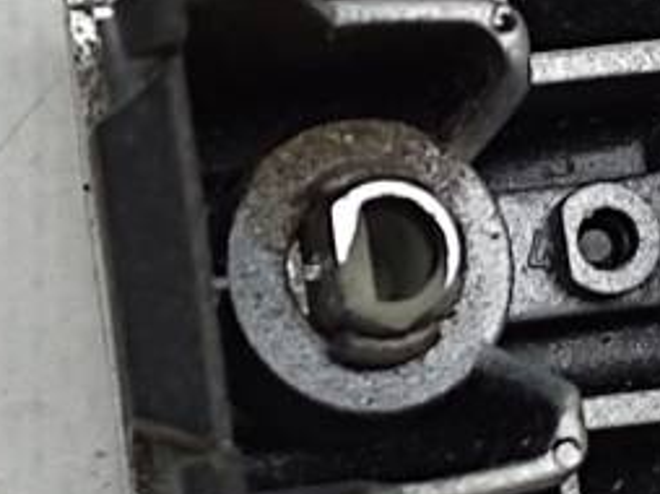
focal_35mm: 105
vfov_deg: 14.0
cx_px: 299
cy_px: 114
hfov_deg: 18.7
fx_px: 2000
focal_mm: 4.74
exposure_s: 1/127
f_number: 1.79
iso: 100
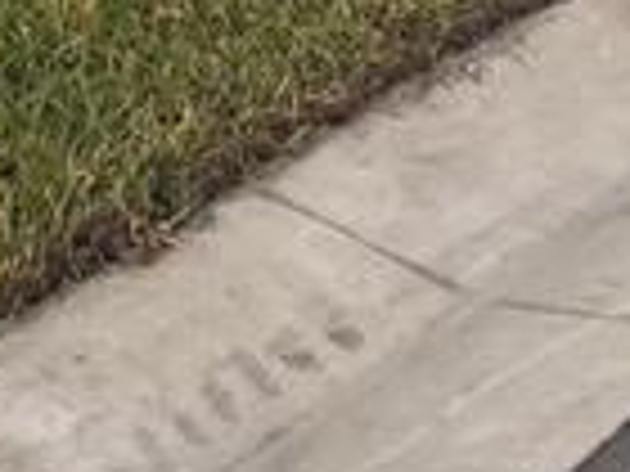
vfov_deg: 7.1
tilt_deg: -2.3
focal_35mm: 183
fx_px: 3331
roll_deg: -0.4
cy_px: -1011
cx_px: 148
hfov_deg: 10.8
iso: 32
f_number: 1.6
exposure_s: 1/147
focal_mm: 5.1
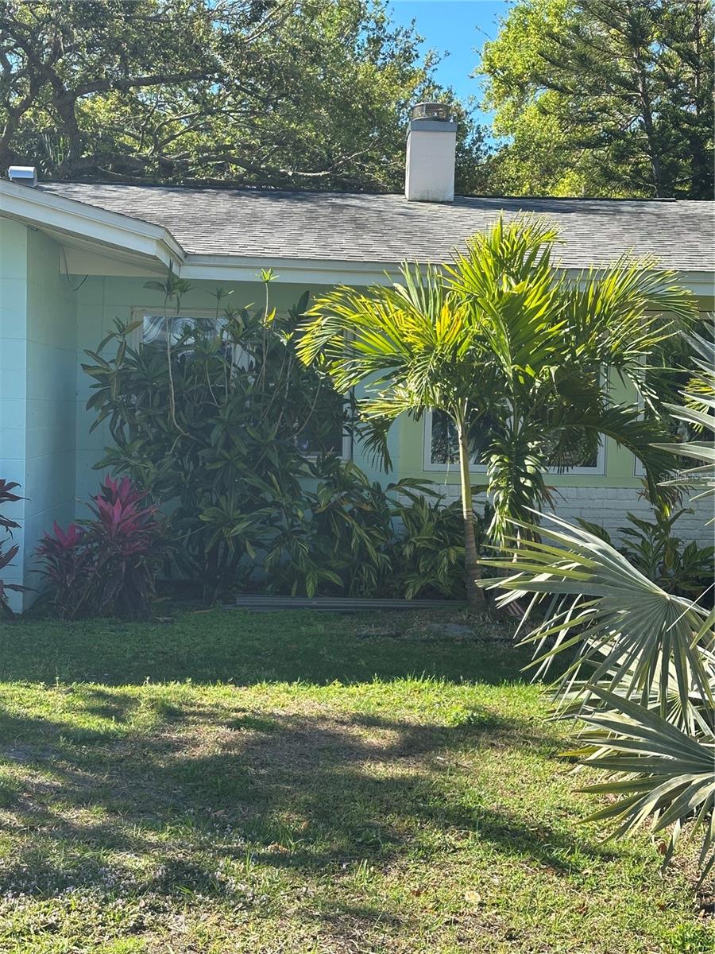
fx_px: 1322
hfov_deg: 30.3
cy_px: 477
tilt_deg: -1.5
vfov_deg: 39.7
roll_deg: -2.8
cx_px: 358
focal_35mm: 48
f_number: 1.78
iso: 64
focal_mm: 6.86
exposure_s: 1/944
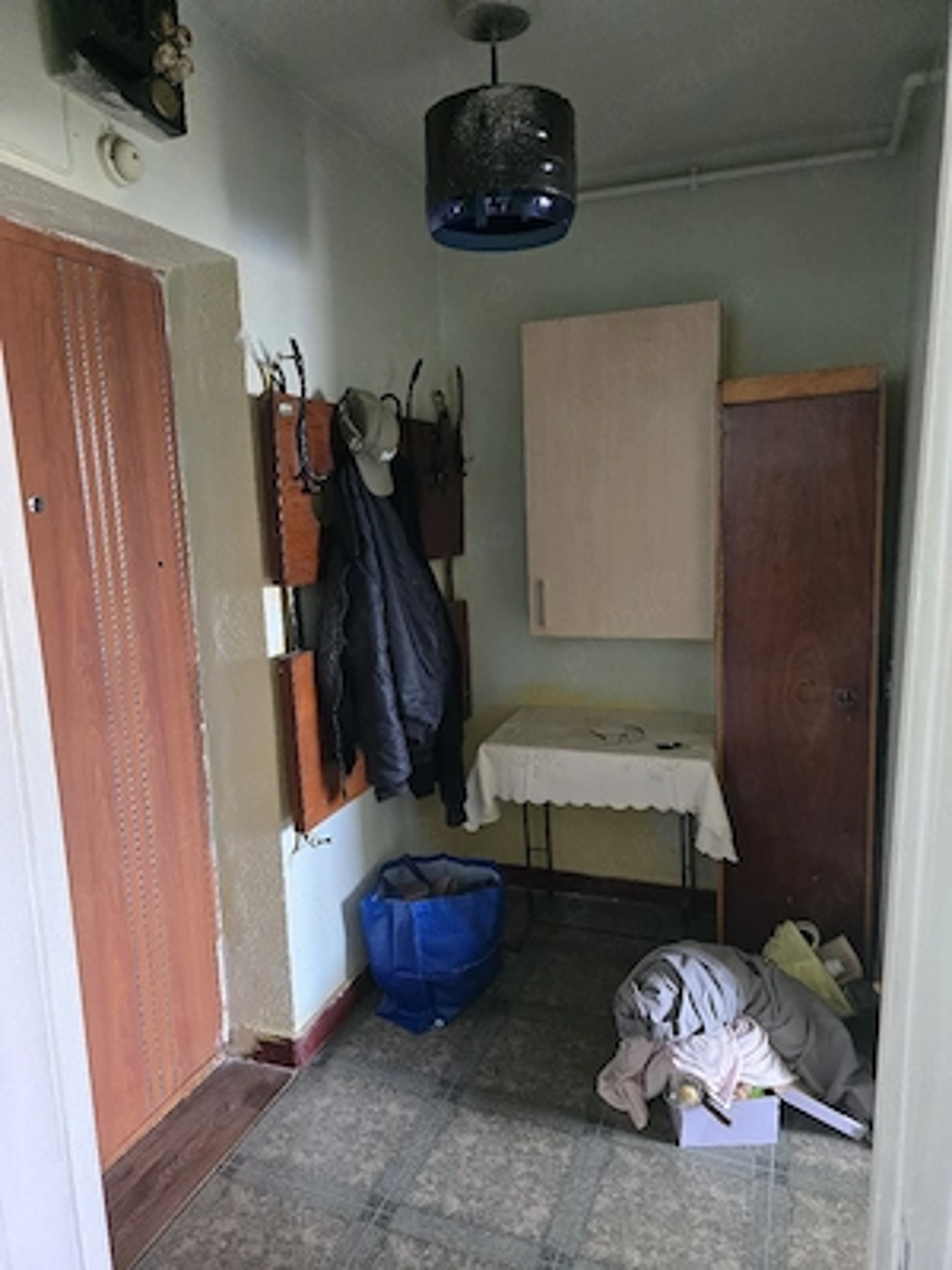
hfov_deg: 58.9
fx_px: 843
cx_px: 476
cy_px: 635
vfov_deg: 73.9
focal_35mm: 23
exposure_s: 1/101
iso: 1000
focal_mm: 6.3
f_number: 1.7
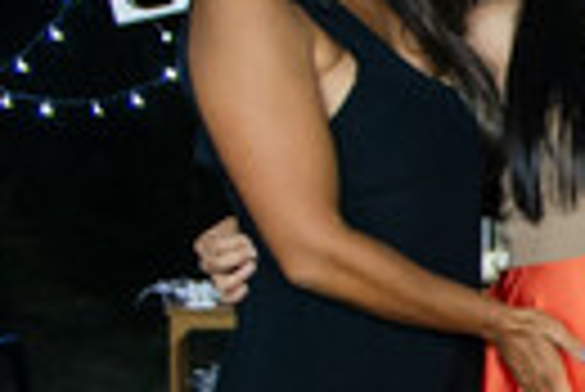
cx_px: 1044
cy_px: 215
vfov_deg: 9.7
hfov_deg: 13.1
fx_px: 2310
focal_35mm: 142
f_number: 2.8
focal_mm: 17
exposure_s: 1/50
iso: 2000
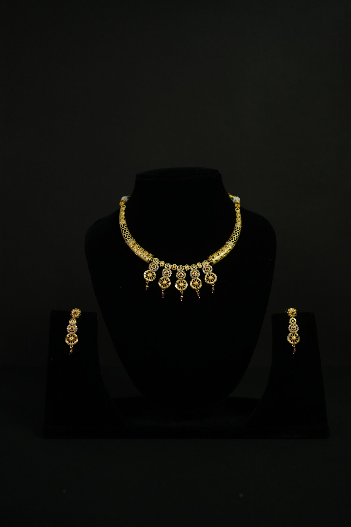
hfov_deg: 37.9
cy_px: 264
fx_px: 512
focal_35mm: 35
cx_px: 176
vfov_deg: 54.4
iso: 2000
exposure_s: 1/160
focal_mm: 35
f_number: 4
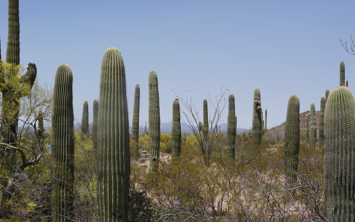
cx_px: 141
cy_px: 135
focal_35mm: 48
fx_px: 464
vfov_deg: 26.8
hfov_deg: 41.6
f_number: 20
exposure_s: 1/80
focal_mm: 31
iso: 100
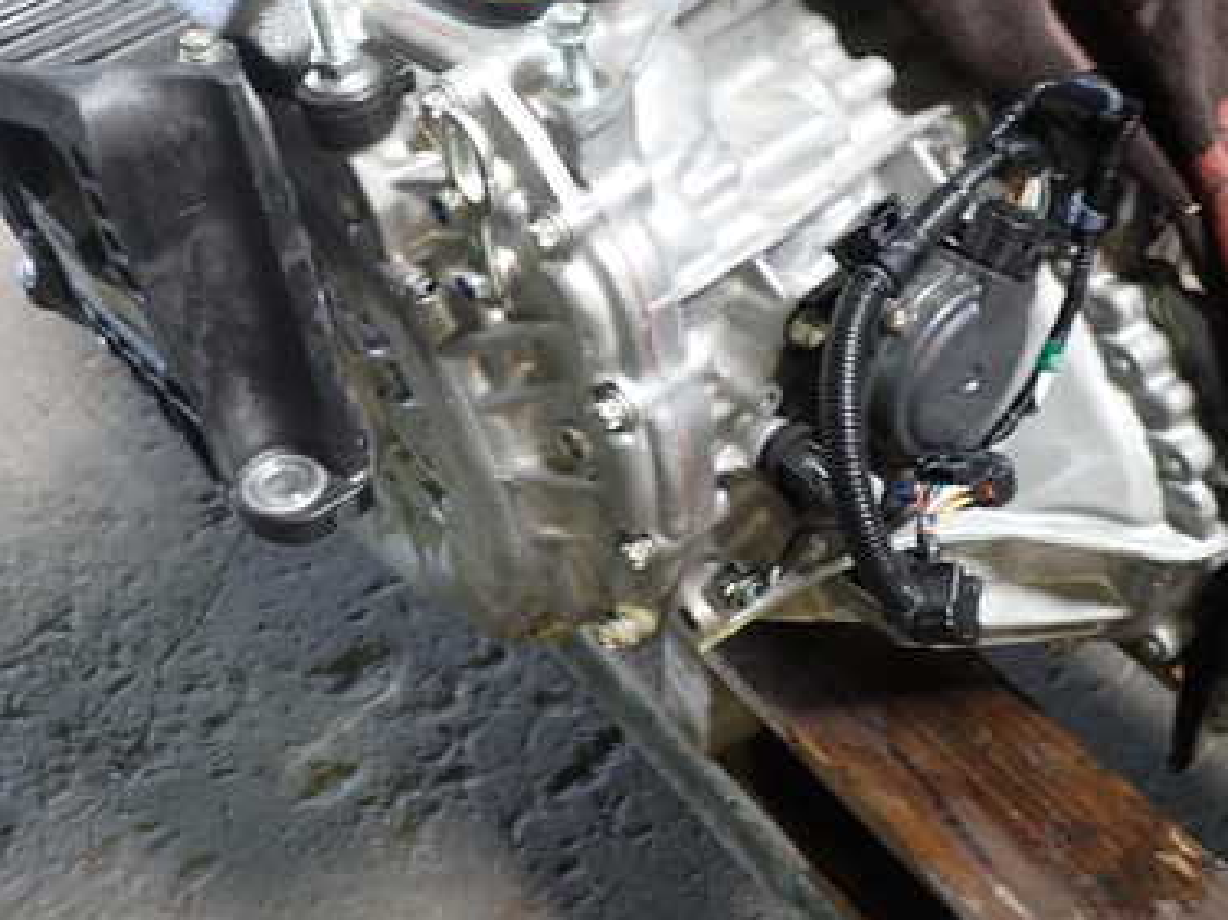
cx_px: 612
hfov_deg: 39.7
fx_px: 1702
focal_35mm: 48
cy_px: 327
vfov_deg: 30.1
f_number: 2.3
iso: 200
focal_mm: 5.4
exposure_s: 1/30
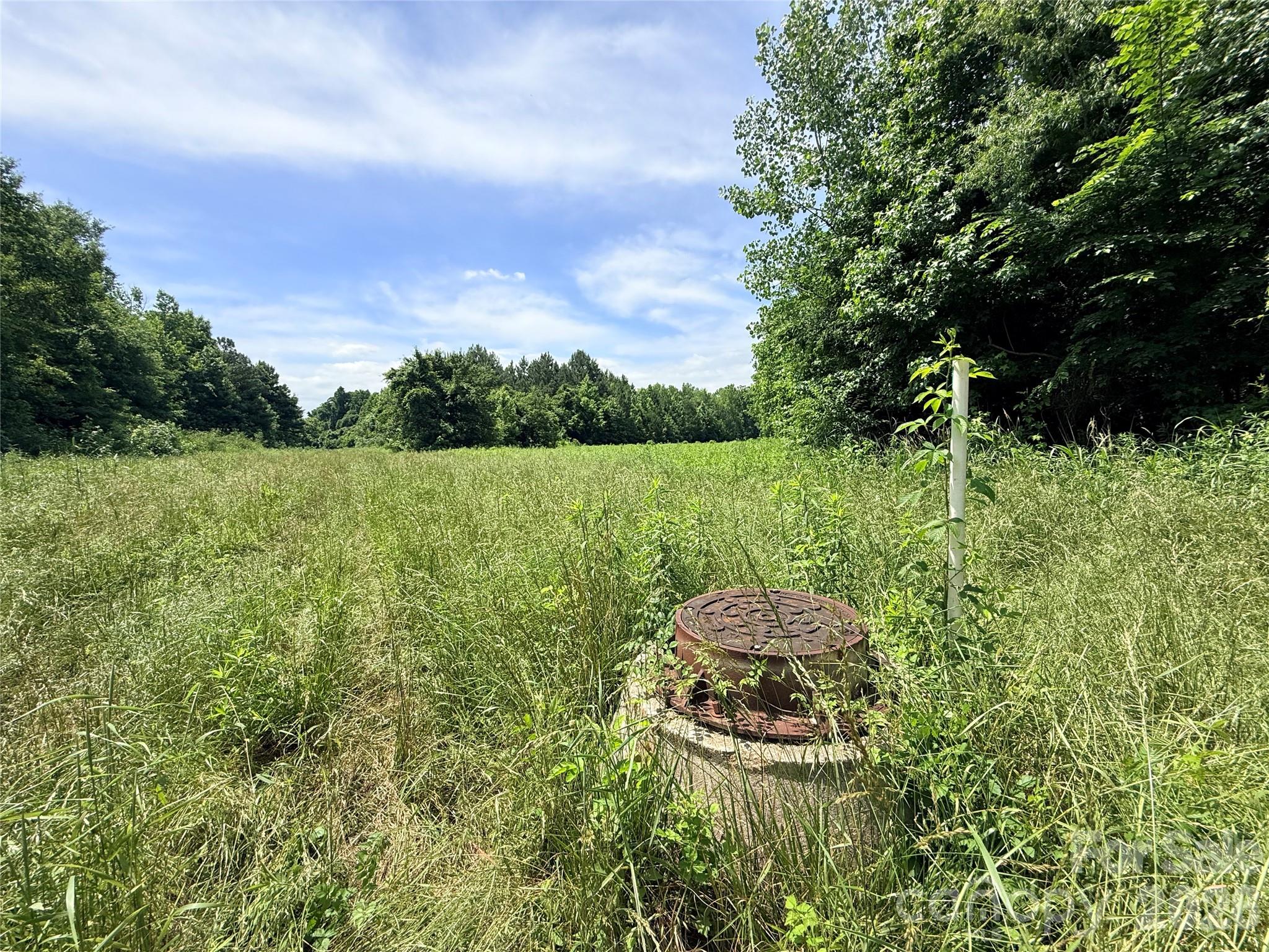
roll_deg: +0.4
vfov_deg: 85.7
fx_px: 513
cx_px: 634
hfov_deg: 102.1
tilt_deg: -3.7
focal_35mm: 14
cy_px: 476
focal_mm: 2.22
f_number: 2.2
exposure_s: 1/1613
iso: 50
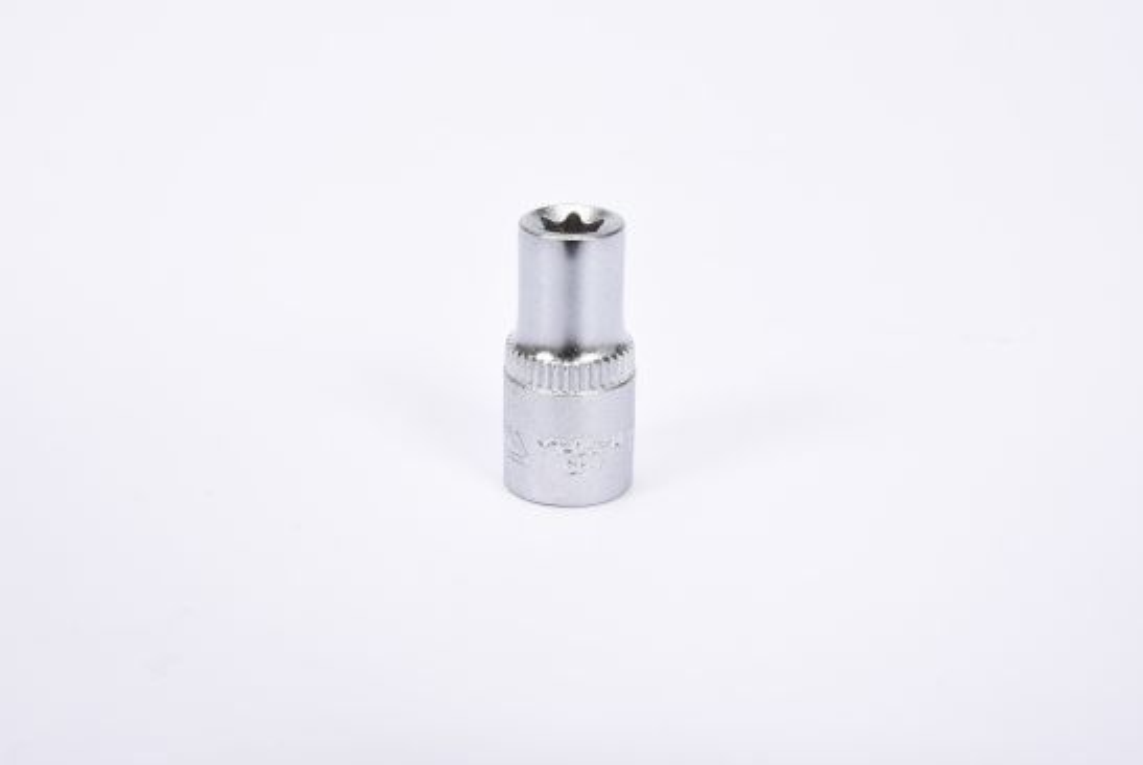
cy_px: 382
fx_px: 2384
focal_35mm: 75
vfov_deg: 18.2
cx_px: 572
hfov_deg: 27.0
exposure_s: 1/125
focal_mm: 50
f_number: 16
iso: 250
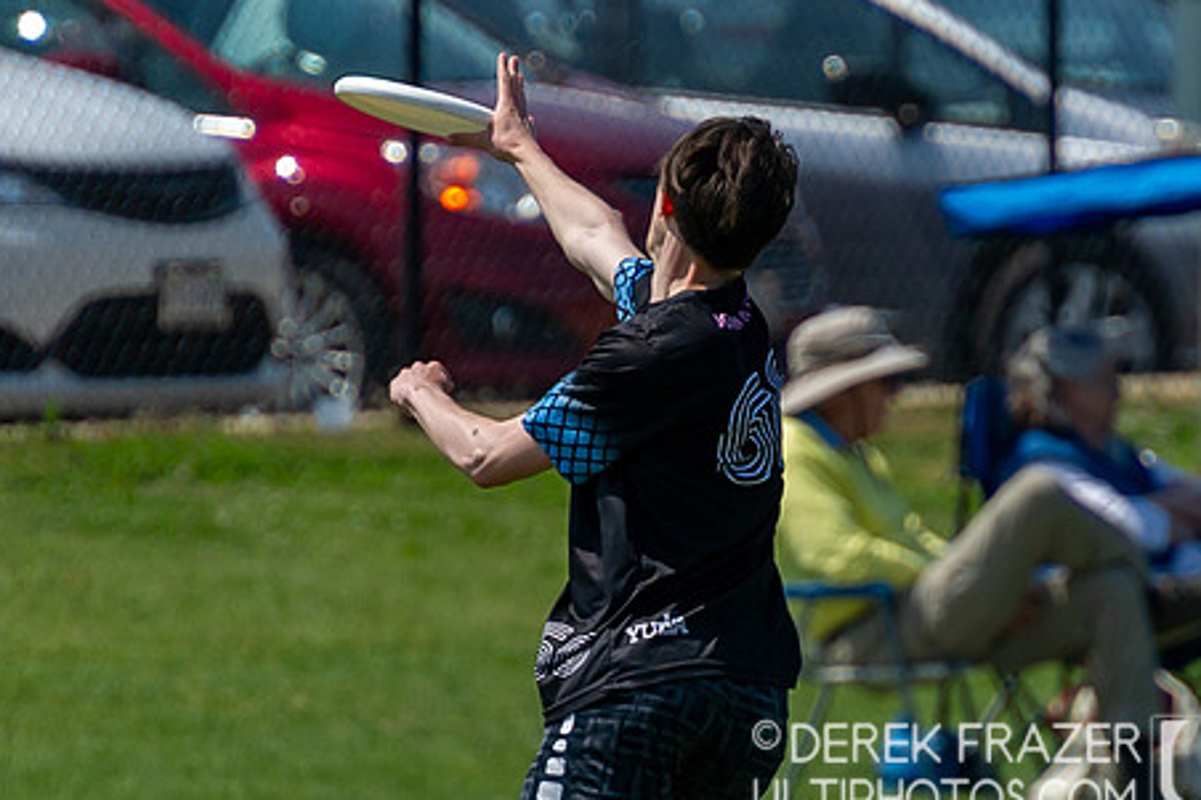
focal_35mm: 952
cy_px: 450
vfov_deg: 1.4
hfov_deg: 2.2
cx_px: 540
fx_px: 31746
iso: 220
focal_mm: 280
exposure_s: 1/3200
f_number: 4
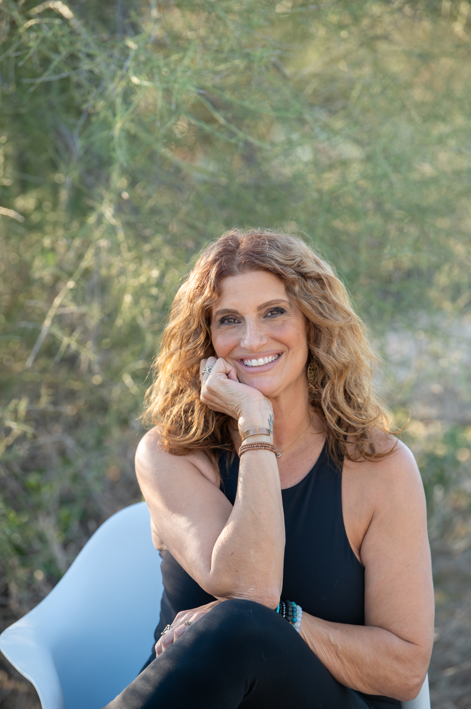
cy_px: 354
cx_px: 236
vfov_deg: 11.4
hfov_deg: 7.6
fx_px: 3537
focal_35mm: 180
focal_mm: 180
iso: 160
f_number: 4
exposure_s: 1/200
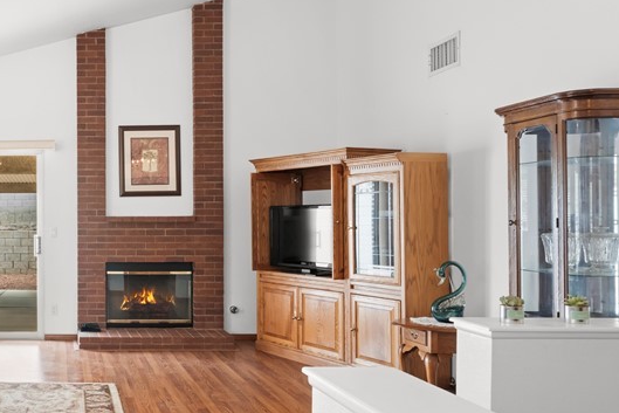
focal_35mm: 39
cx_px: 44
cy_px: 220
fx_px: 671
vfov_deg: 34.2
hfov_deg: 44.4
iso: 400
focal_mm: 19
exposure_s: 1/5
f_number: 8
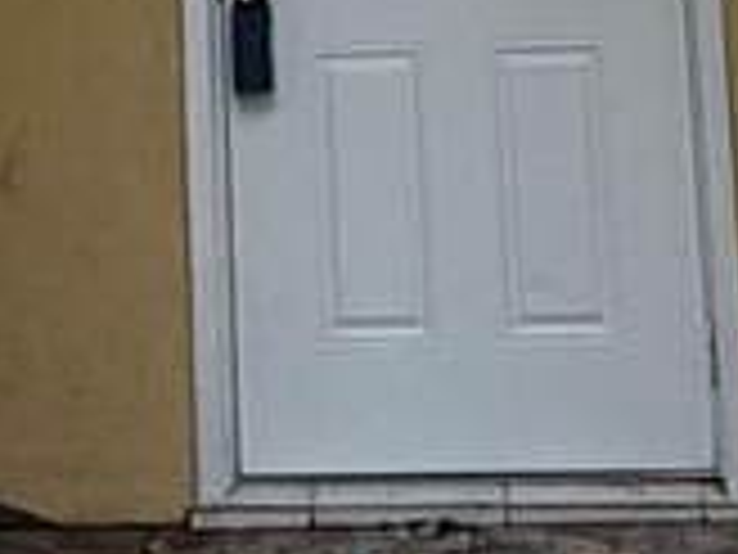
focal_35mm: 109
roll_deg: +2.3
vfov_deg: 11.4
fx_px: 2324
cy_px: -752
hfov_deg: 18.0
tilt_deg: +8.6
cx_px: 351
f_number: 2.2
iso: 64
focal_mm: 2.22
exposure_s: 1/472
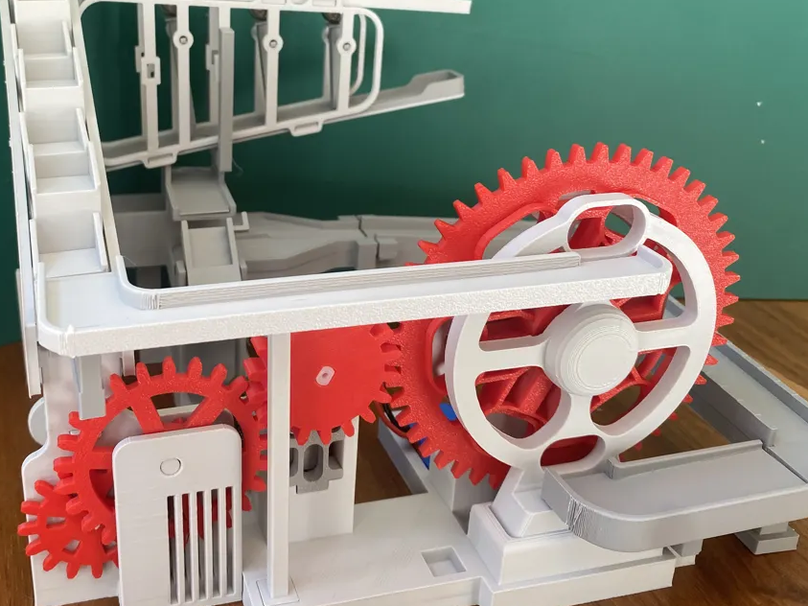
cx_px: 275
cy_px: 181
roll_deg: -1.1
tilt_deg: -19.9
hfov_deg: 49.4
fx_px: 864
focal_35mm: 37
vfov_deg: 38.0
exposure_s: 1/121
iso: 64
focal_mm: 4.25
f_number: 1.8
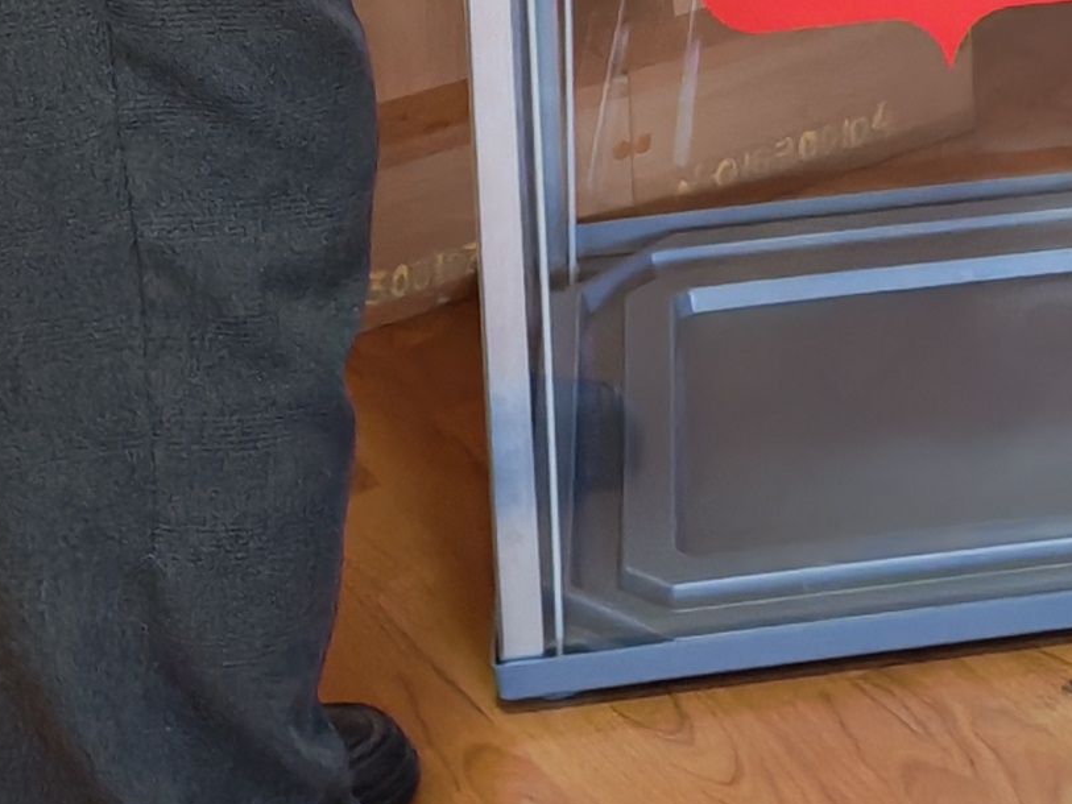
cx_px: 1499
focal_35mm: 136
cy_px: -1149
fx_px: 4212
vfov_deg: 9.6
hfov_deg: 13.8
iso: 1250
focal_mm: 6.12
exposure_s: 1/33
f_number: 1.9
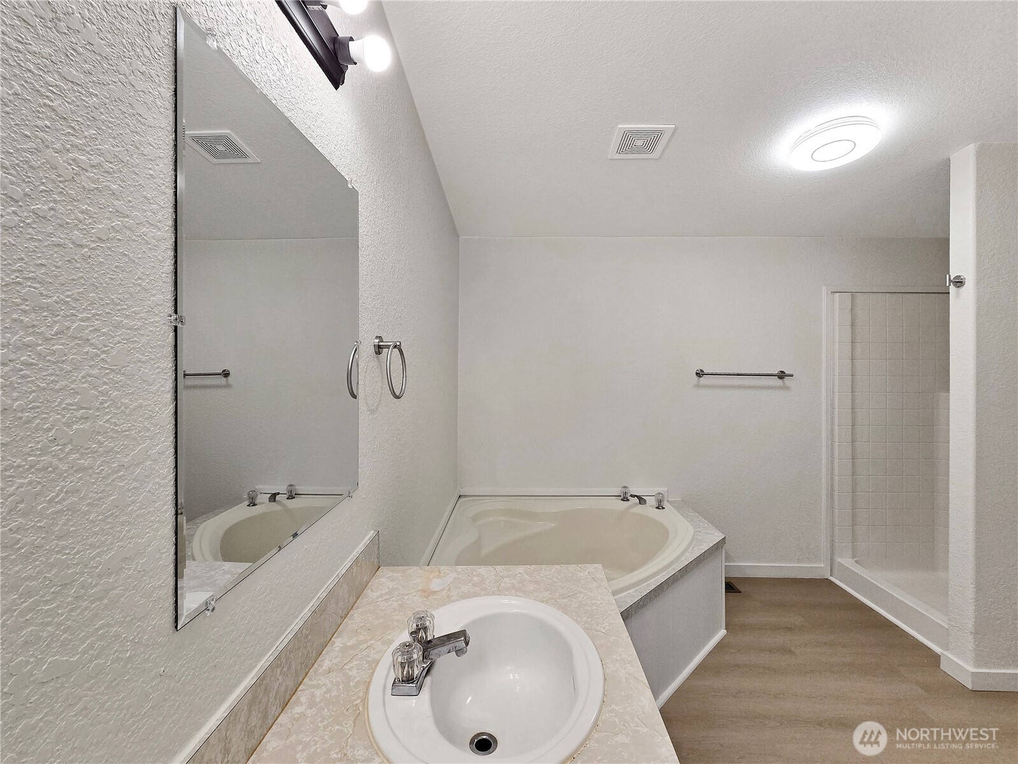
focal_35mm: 13
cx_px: 509
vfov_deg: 89.9
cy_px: 382
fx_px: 382
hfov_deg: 106.2
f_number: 2.2
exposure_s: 1/120
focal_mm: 2.2
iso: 80
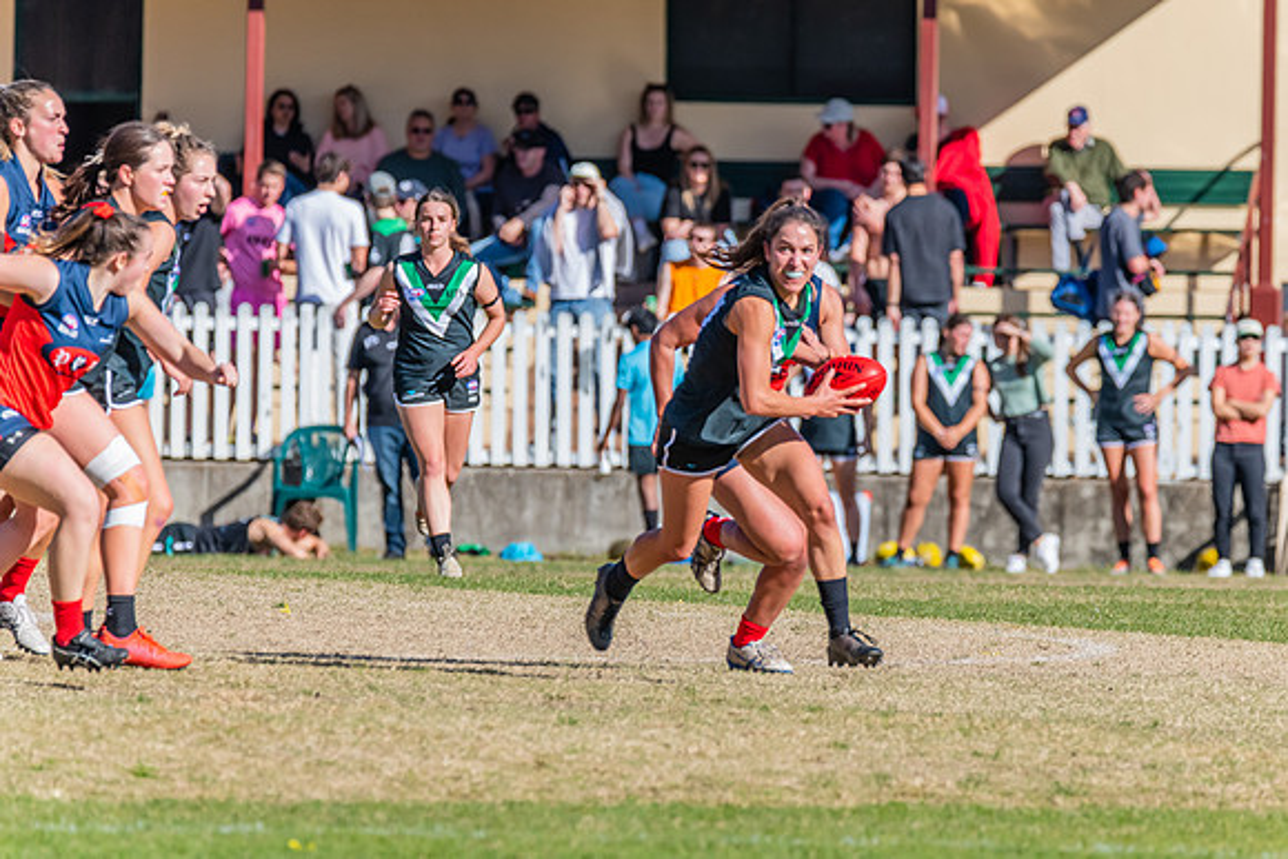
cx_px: 728
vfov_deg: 2.7
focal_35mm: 511
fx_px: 18278
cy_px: 431
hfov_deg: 4.0
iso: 800
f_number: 9
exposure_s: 1/1600
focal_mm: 450
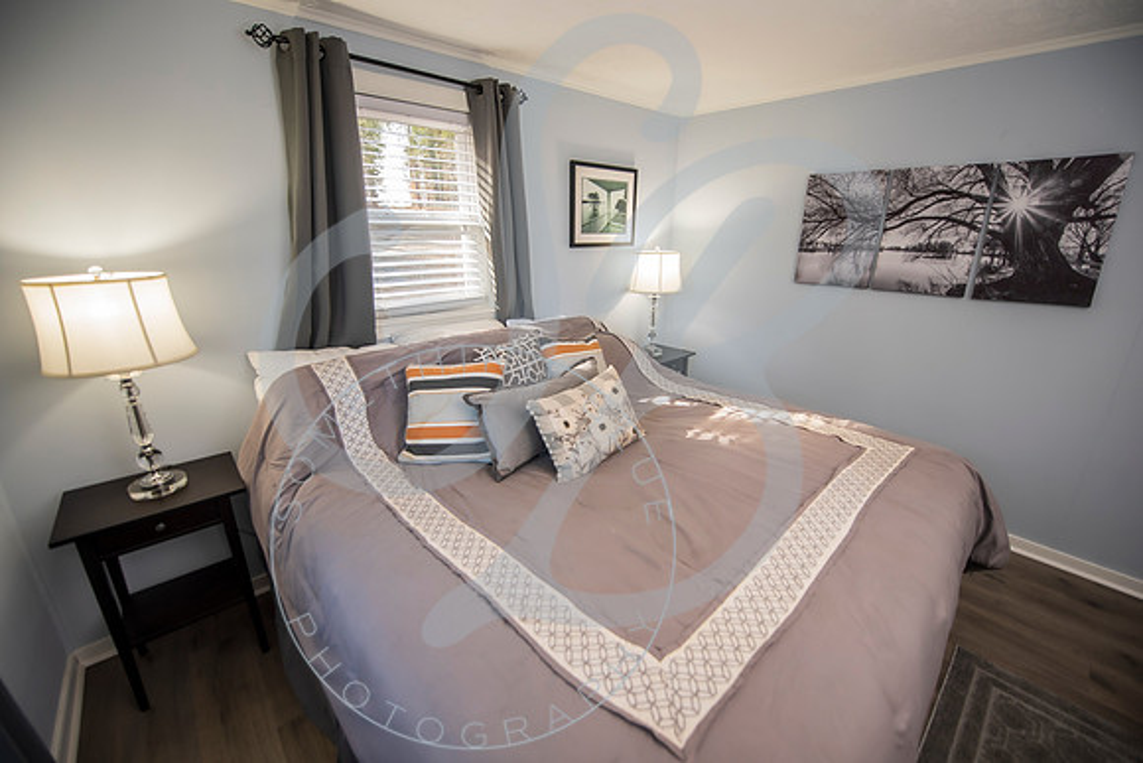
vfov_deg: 81.1
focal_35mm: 14
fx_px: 446
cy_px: 381
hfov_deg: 104.1
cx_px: 571
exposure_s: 1/200
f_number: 2.8
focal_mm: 14
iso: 400
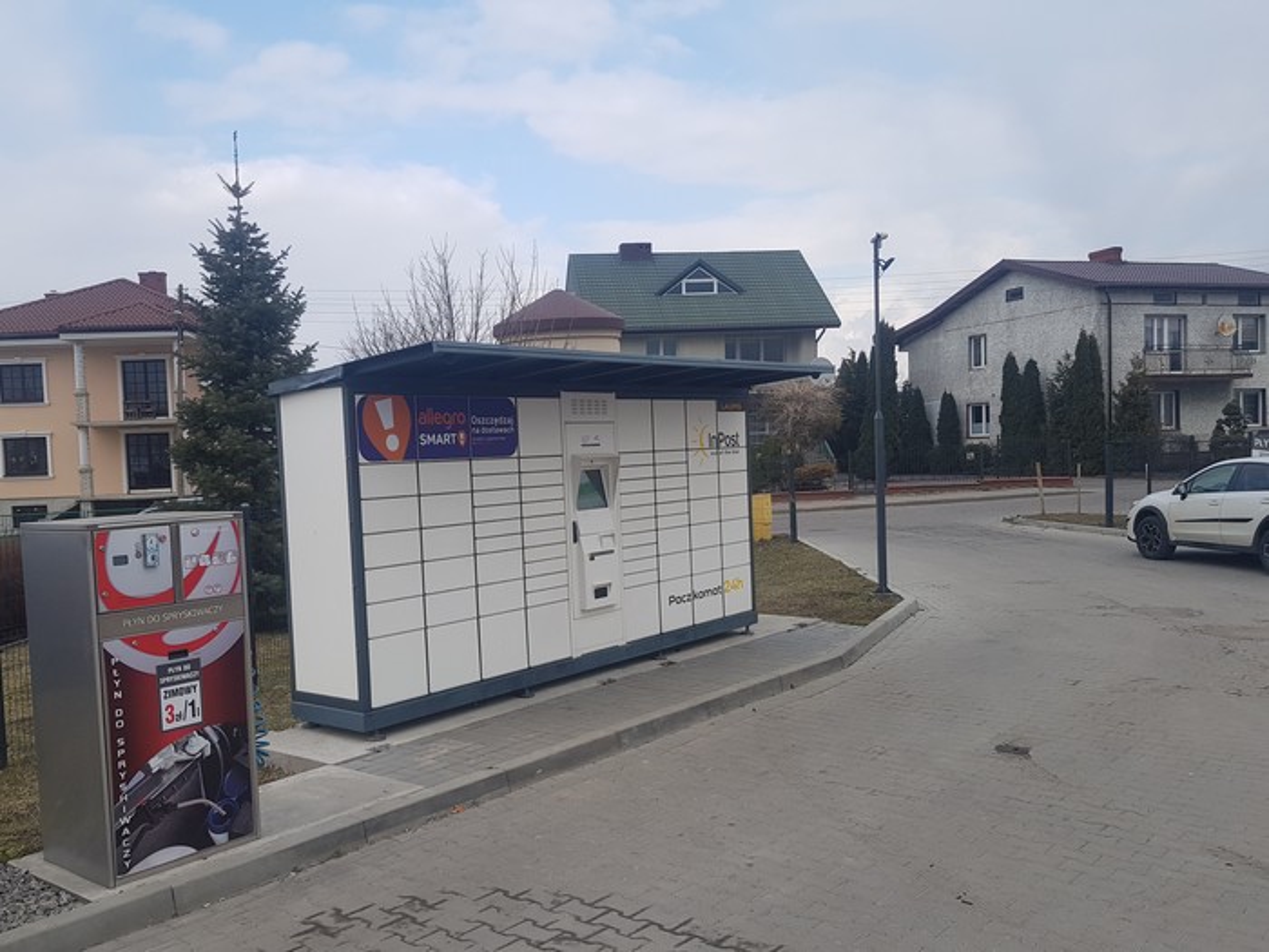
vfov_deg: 53.1
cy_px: 476
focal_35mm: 26
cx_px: 634
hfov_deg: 67.3
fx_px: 953
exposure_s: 1/1192
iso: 40
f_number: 1.7
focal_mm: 4.2
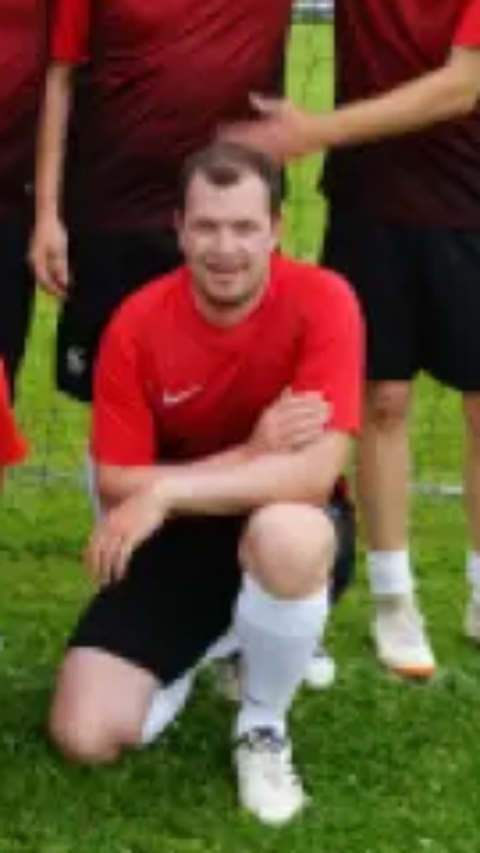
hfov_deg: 12.7
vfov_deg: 22.6
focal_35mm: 94
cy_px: 267
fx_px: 2127
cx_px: 20
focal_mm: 36
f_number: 6.3
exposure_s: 1/60
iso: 100
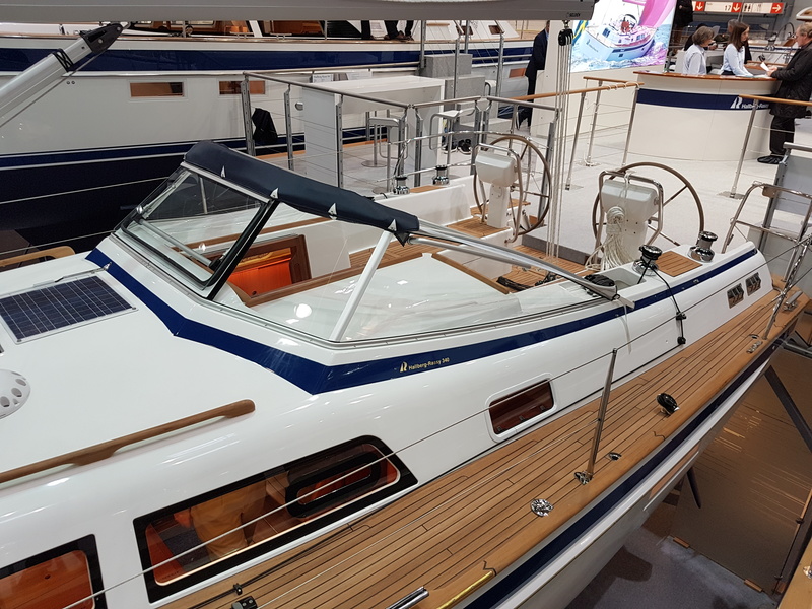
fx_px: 610
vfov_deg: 53.1
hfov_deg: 67.3
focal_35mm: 26
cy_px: 304
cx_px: 406
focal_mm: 4.2
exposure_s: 1/50
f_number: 1.7
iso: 40
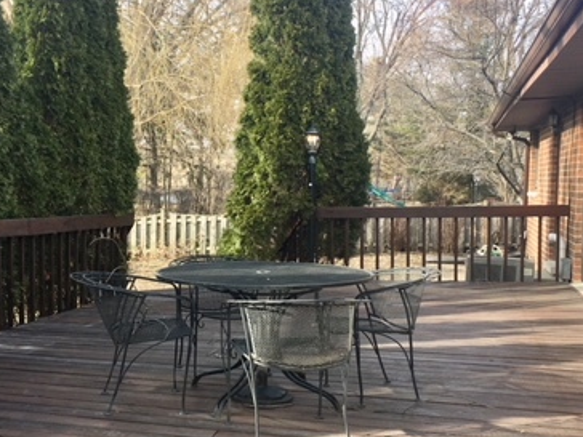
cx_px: 231
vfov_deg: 28.5
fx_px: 859
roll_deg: -0.9
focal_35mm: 51
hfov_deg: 37.3
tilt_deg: -3.4
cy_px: 247
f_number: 2.2
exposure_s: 1/260
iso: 25
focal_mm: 4.15
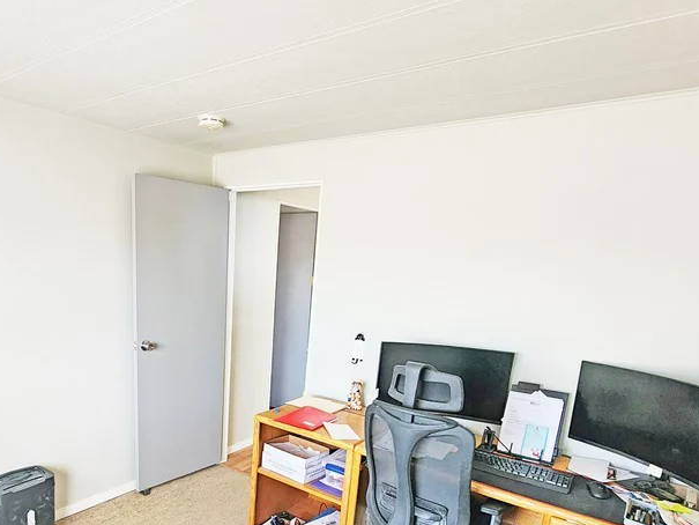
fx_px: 444
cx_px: 244
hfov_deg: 74.4
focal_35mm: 22
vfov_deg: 58.3
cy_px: 387
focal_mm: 2.2
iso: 400
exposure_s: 1/60
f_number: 2.2
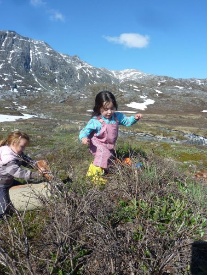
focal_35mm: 25
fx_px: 199
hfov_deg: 54.9
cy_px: 138
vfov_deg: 69.4
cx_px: 104
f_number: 4.5
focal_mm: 4.1
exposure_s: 1/500
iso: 80
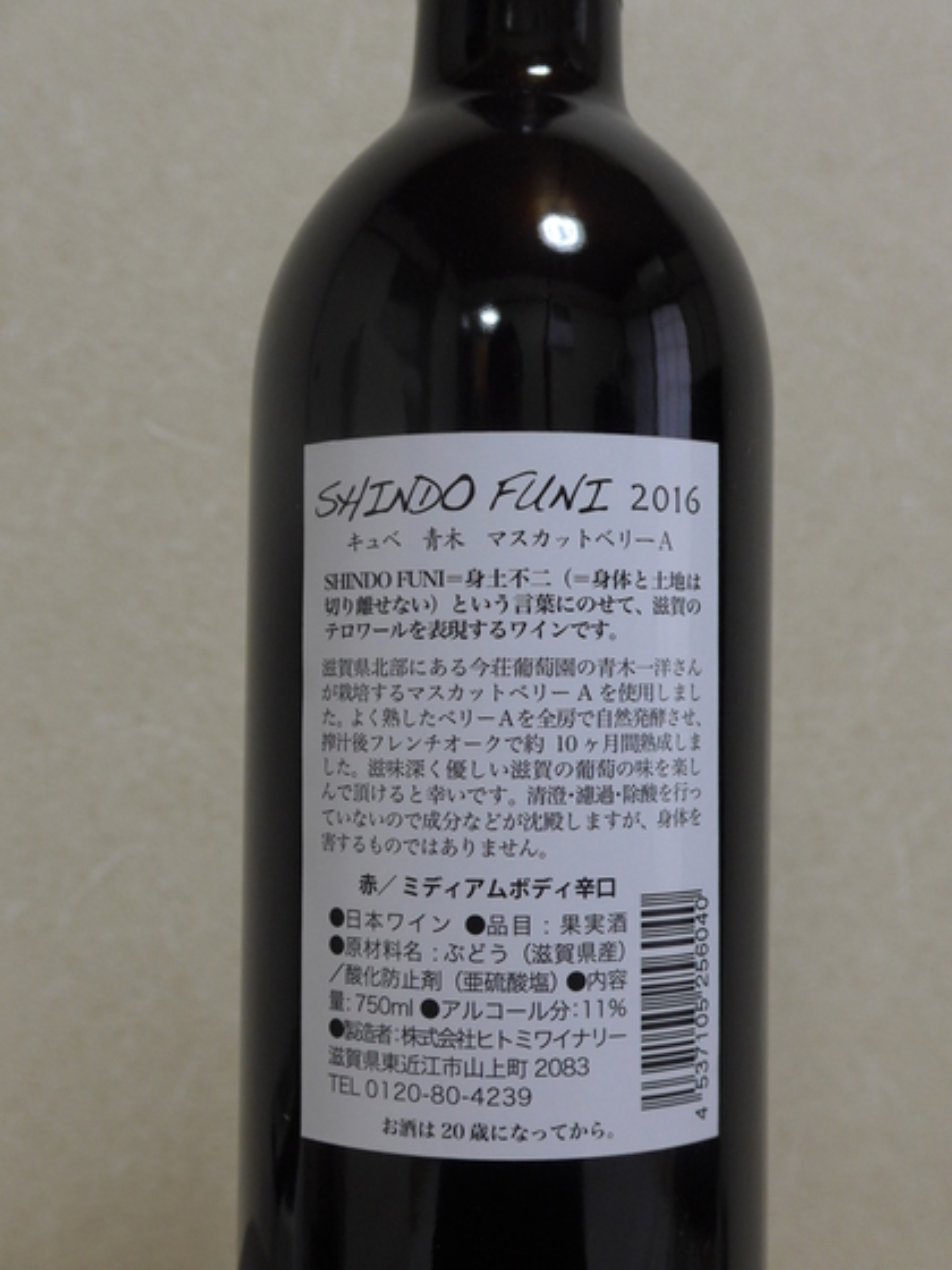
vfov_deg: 40.4
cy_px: 635
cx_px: 476
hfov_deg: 30.9
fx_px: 1723
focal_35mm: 47
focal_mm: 10.1
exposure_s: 1/40
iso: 400
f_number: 3.2
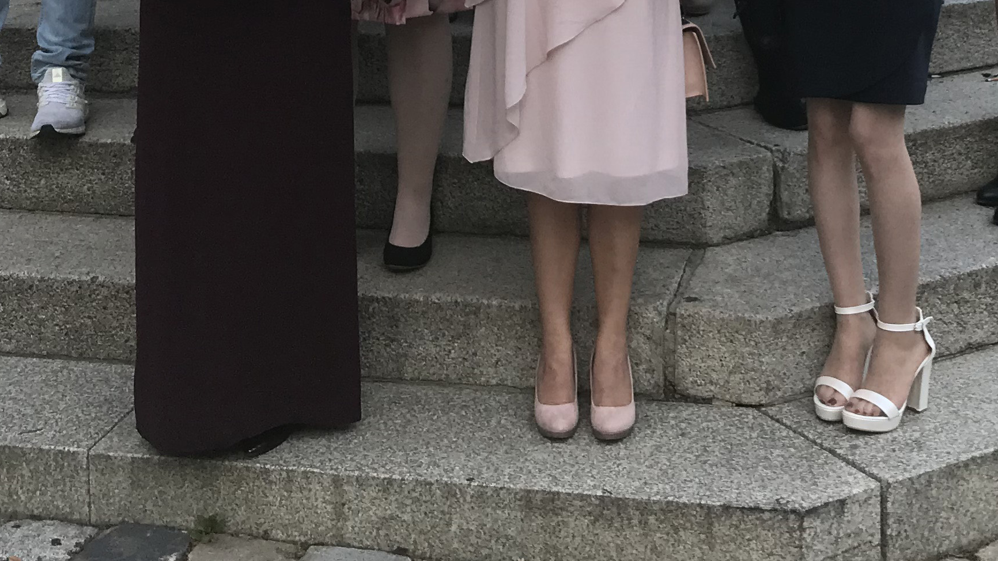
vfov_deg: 15.7
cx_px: 629
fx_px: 1879
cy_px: -273
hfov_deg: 29.6
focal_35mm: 71
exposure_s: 1/68
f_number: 1.8
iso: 20
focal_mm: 3.99
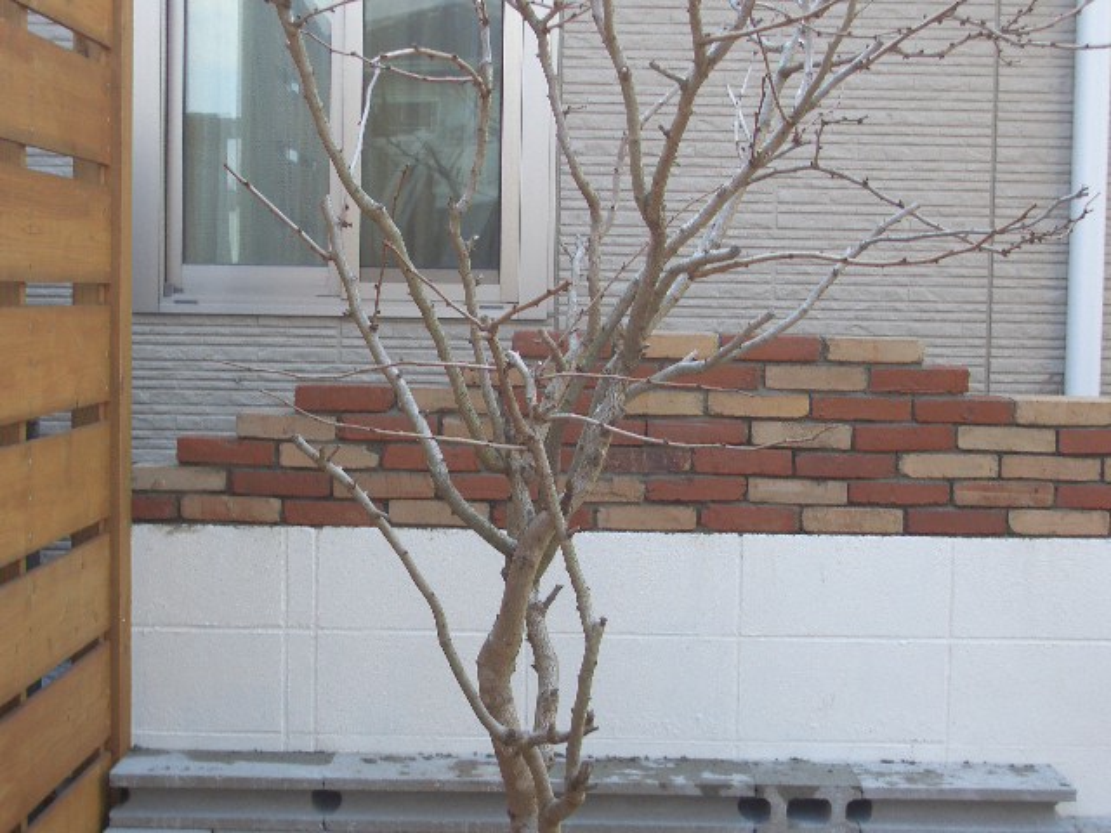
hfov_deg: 31.2
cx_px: 556
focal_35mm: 62
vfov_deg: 23.7
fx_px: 1990
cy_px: 416
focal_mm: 10.2
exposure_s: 1/80
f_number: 3.5
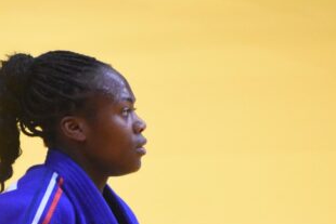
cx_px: 34
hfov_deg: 2.3
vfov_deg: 1.5
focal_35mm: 892
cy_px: 206
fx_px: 8329
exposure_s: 1/500
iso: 6400
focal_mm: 240
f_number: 7.1
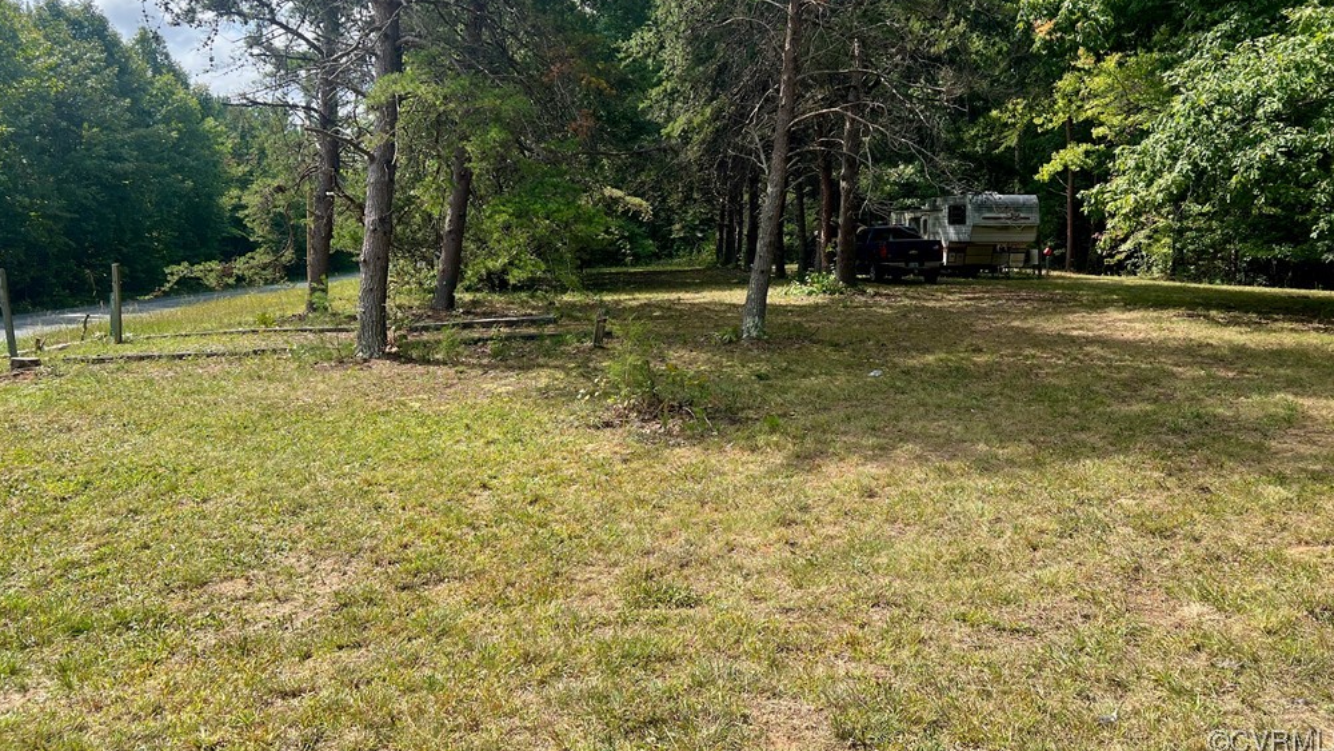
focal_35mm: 29
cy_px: 259
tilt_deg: -2.5
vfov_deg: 39.8
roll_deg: +1.2
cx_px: 672
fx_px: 1026
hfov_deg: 66.1
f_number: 1.5
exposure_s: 1/1553
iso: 50
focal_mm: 5.7
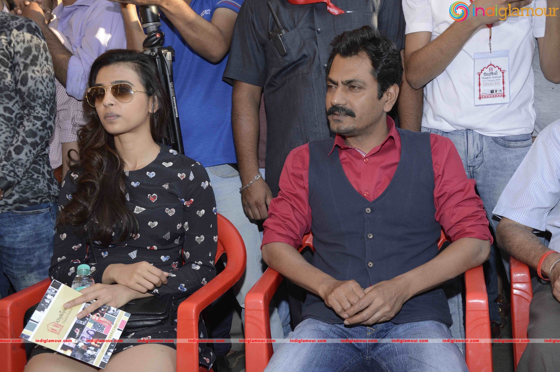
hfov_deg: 43.6
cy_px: 186
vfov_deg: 29.8
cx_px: 280
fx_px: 699
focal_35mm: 45
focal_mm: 30
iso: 400
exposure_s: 1/200
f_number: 7.1
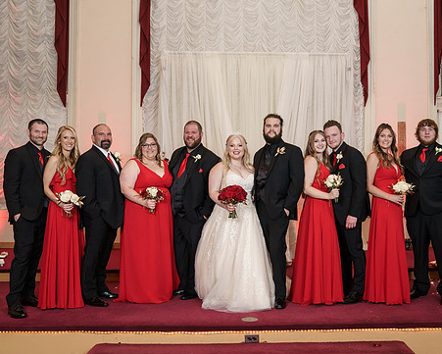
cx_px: 264
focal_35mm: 36
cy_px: 191
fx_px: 471
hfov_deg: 50.0
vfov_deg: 41.1
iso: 2000
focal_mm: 29
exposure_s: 1/160
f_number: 4
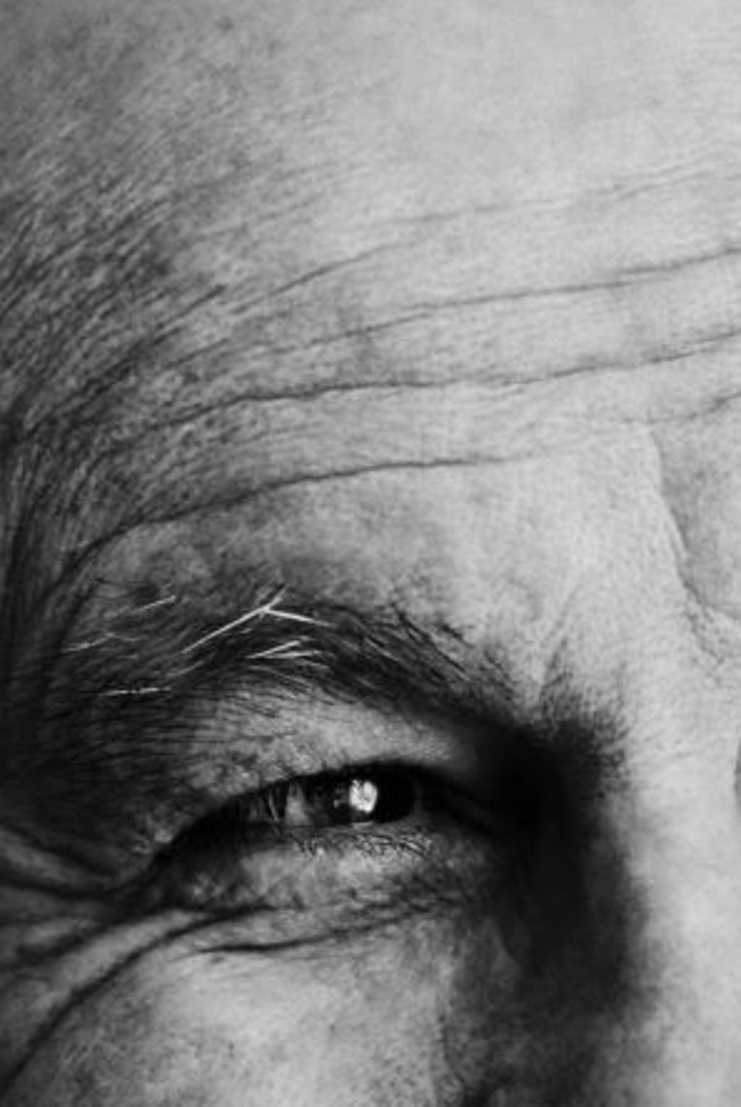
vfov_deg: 6.7
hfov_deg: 4.5
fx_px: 9425
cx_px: 409
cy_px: 1040
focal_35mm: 306
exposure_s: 1/100
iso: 200
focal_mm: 85
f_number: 2.2
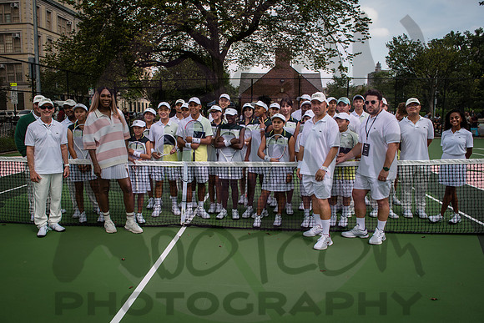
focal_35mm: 25
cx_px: 237
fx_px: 334
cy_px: 161
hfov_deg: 71.9
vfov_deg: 51.7
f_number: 5
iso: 100
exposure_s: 1/250
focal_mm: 24
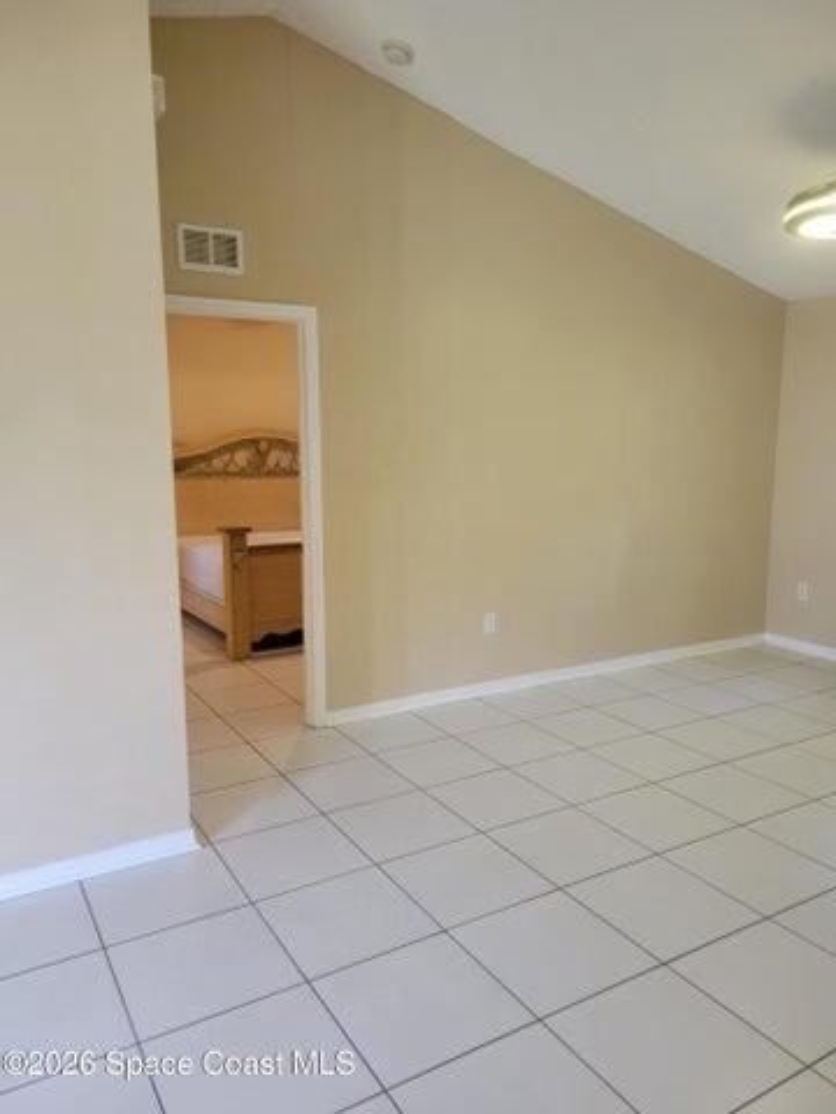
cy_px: 557
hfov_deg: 53.1
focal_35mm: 26
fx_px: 837
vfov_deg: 67.3
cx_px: 418
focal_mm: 5.4
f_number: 1.8
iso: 160
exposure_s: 1/40
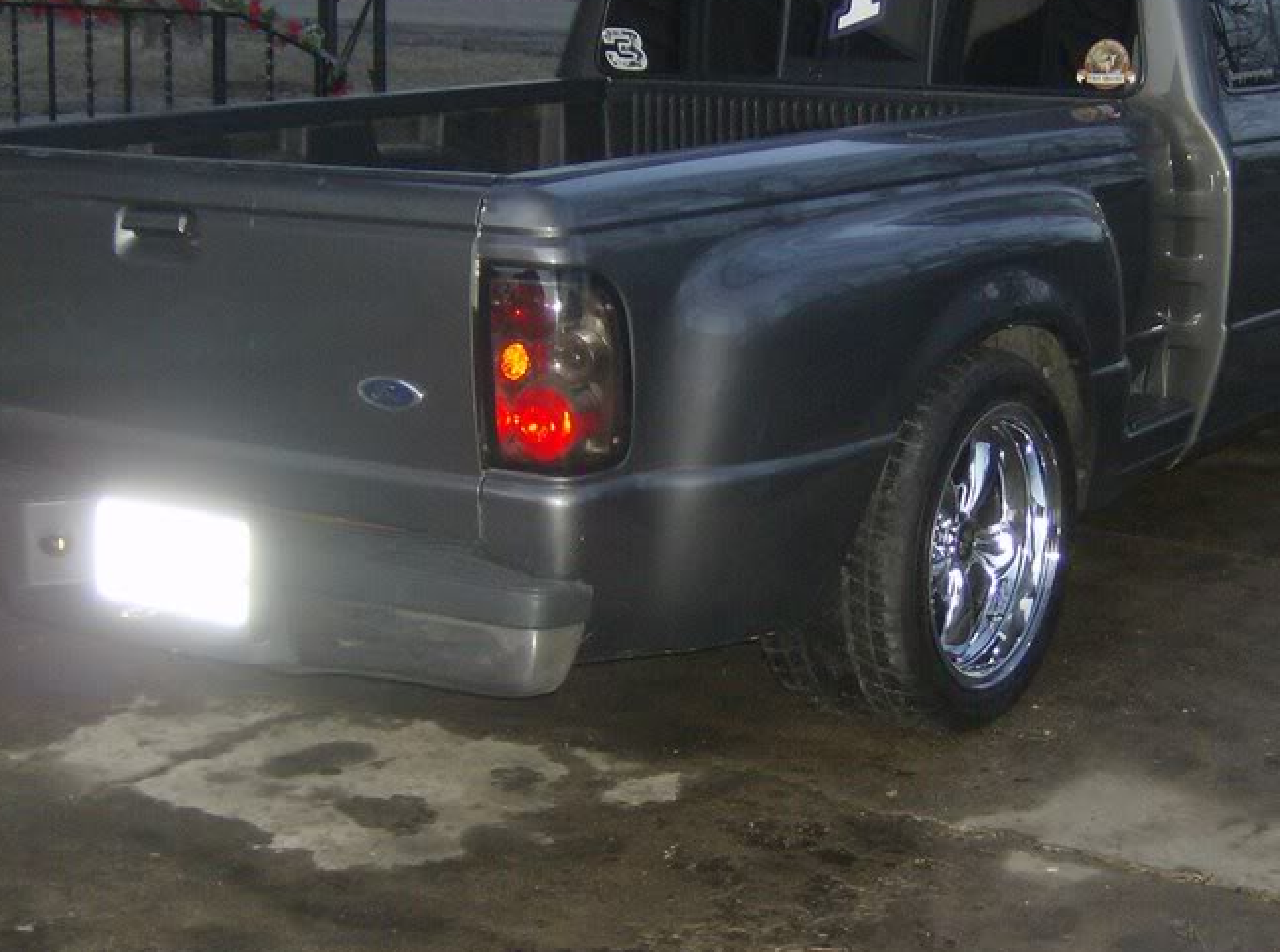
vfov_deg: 24.3
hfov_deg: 32.0
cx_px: 838
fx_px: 2212
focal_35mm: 60
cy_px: 407
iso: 200
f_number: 2.9
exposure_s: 1/66.6
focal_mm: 6.4
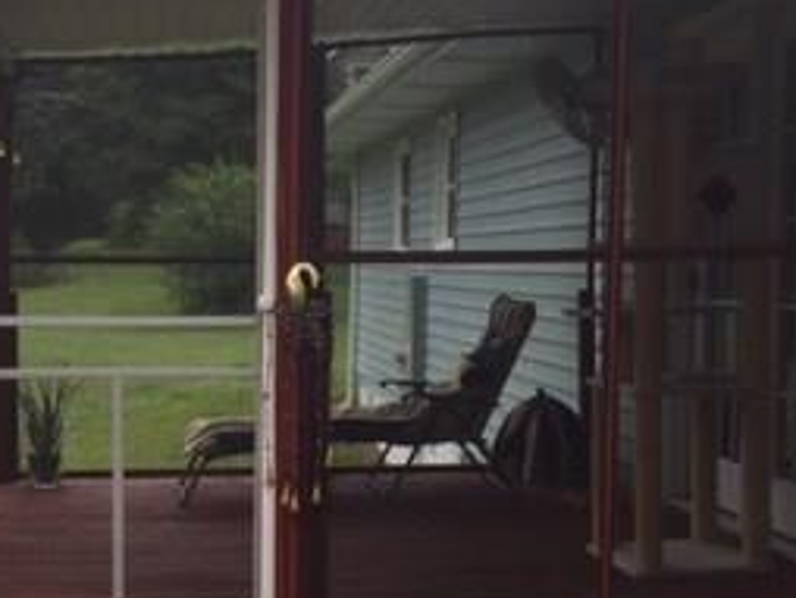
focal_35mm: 73
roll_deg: -0.9
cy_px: 388
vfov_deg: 20.1
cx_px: 360
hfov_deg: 26.6
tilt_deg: -3.8
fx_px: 1680
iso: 32
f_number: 2.2
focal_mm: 4.15
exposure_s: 1/223
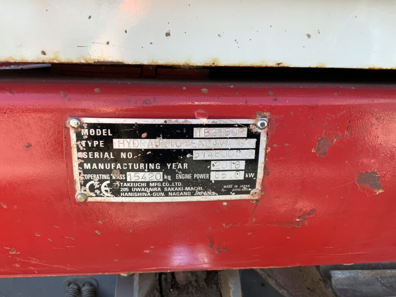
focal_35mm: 29
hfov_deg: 61.7
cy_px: 148
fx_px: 332
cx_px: 198
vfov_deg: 48.2
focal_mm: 3
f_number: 1.8
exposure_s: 1/125
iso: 16
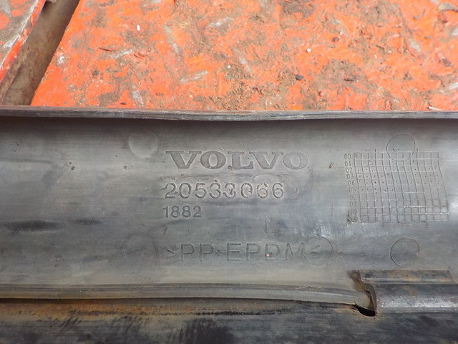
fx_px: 397
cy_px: 172
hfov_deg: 60.0
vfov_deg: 46.8
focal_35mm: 30
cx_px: 229
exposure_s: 1/30
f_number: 3.3
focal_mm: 4.1
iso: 200
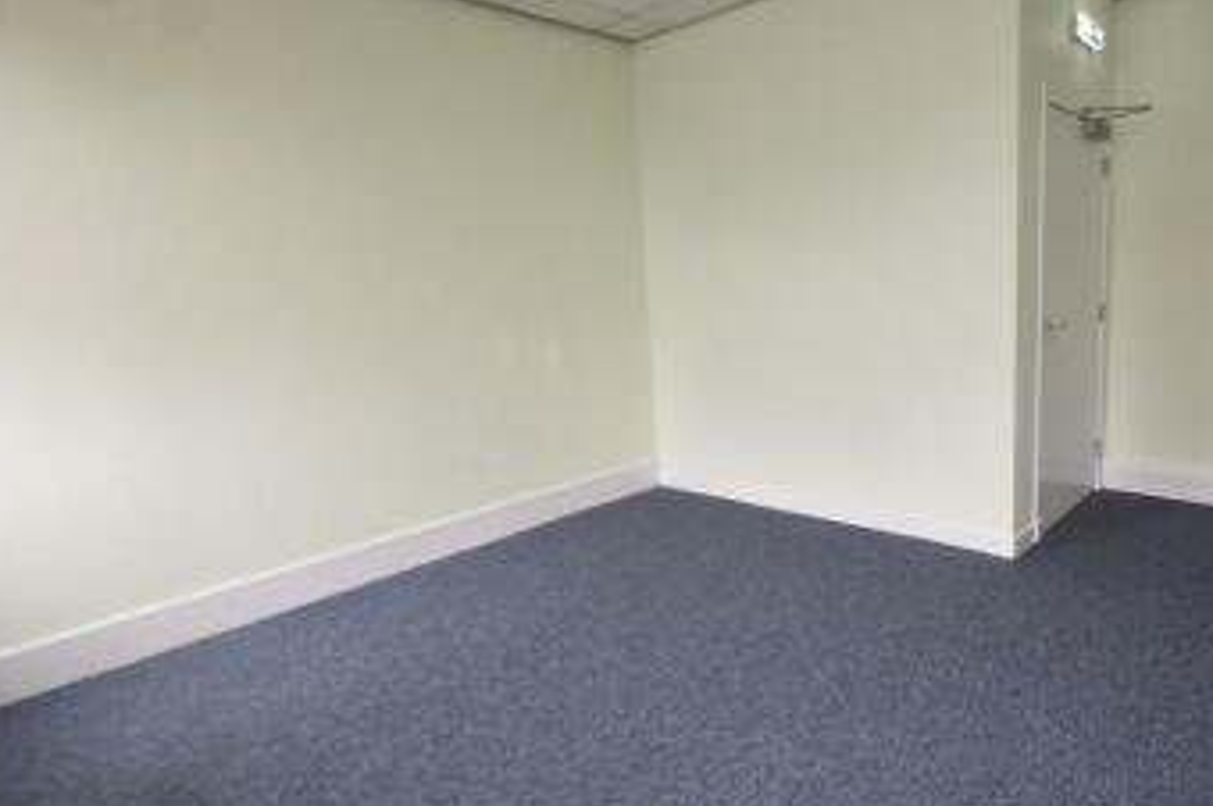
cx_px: 756
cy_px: 391
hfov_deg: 79.8
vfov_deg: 59.4
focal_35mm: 21
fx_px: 707
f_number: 4
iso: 1000
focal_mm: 10
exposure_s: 1/125
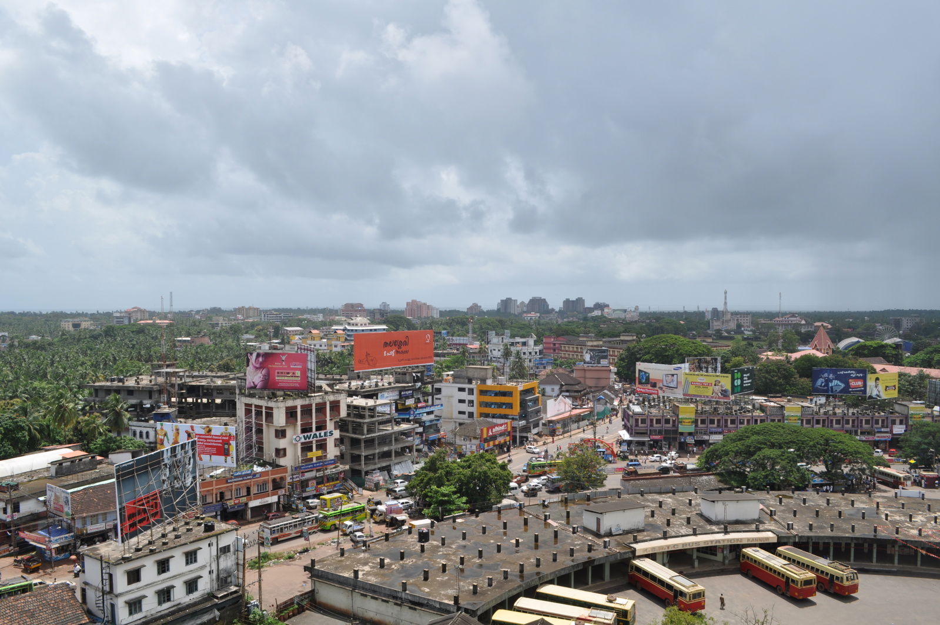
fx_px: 704
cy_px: 312
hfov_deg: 67.4
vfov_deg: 47.8
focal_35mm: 27
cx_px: 470
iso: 200
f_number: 10
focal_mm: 18
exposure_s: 1/400
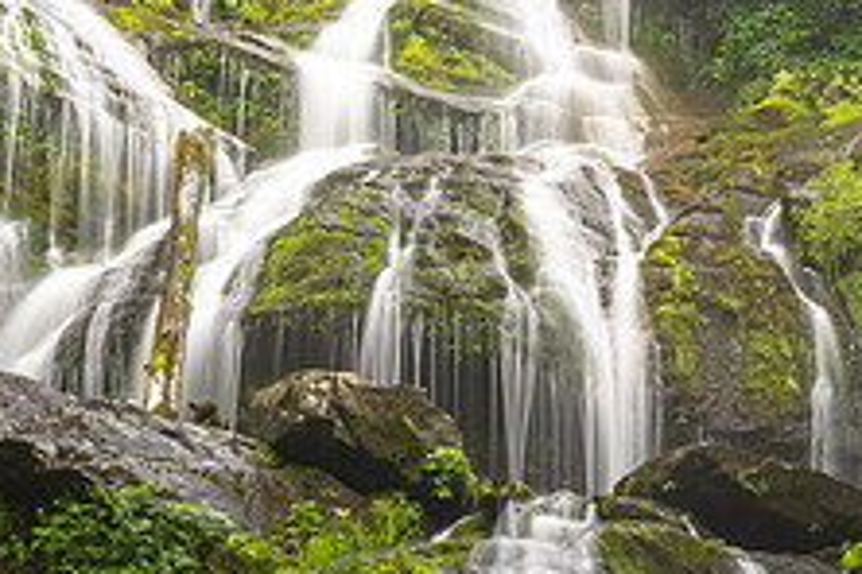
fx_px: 3017
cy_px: 164
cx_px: 510
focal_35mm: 126
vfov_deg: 10.9
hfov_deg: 16.3
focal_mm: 47
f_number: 14
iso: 250
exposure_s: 2
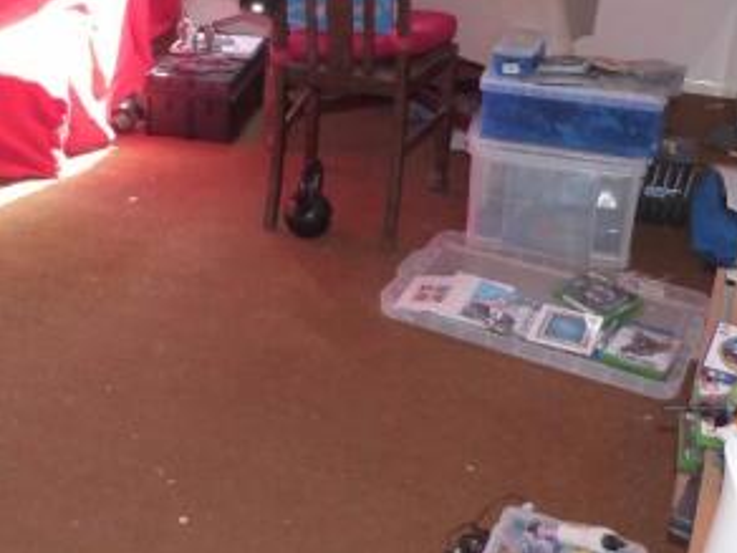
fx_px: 1065
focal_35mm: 50
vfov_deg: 28.1
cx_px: 249
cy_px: 62
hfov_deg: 37.8
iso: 250
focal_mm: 4.5
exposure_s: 1/60
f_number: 2.8
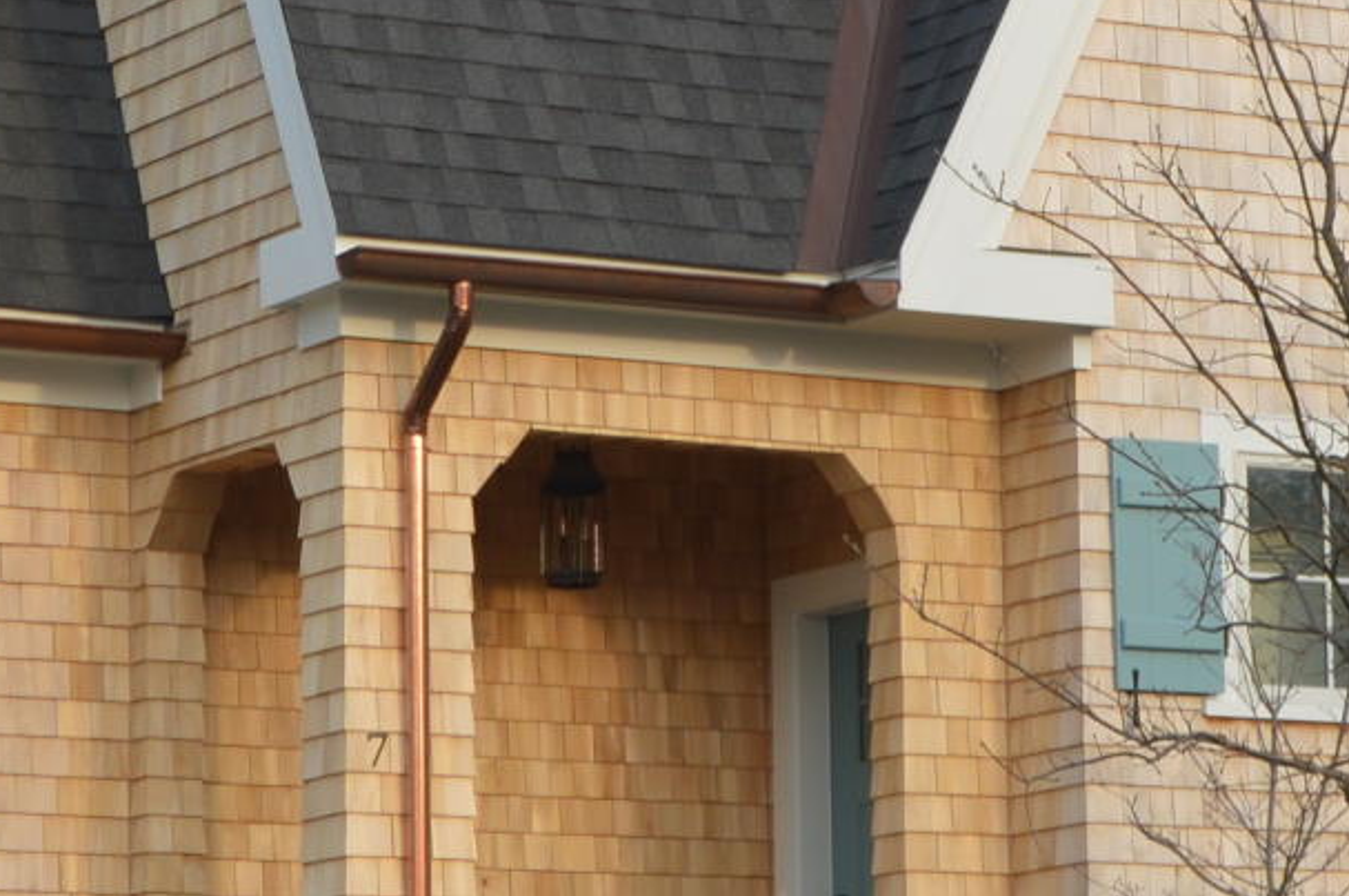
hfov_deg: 11.6
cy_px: 145
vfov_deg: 7.7
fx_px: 6661
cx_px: 709
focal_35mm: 178
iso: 100
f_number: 5.6
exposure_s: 1/125
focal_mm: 24
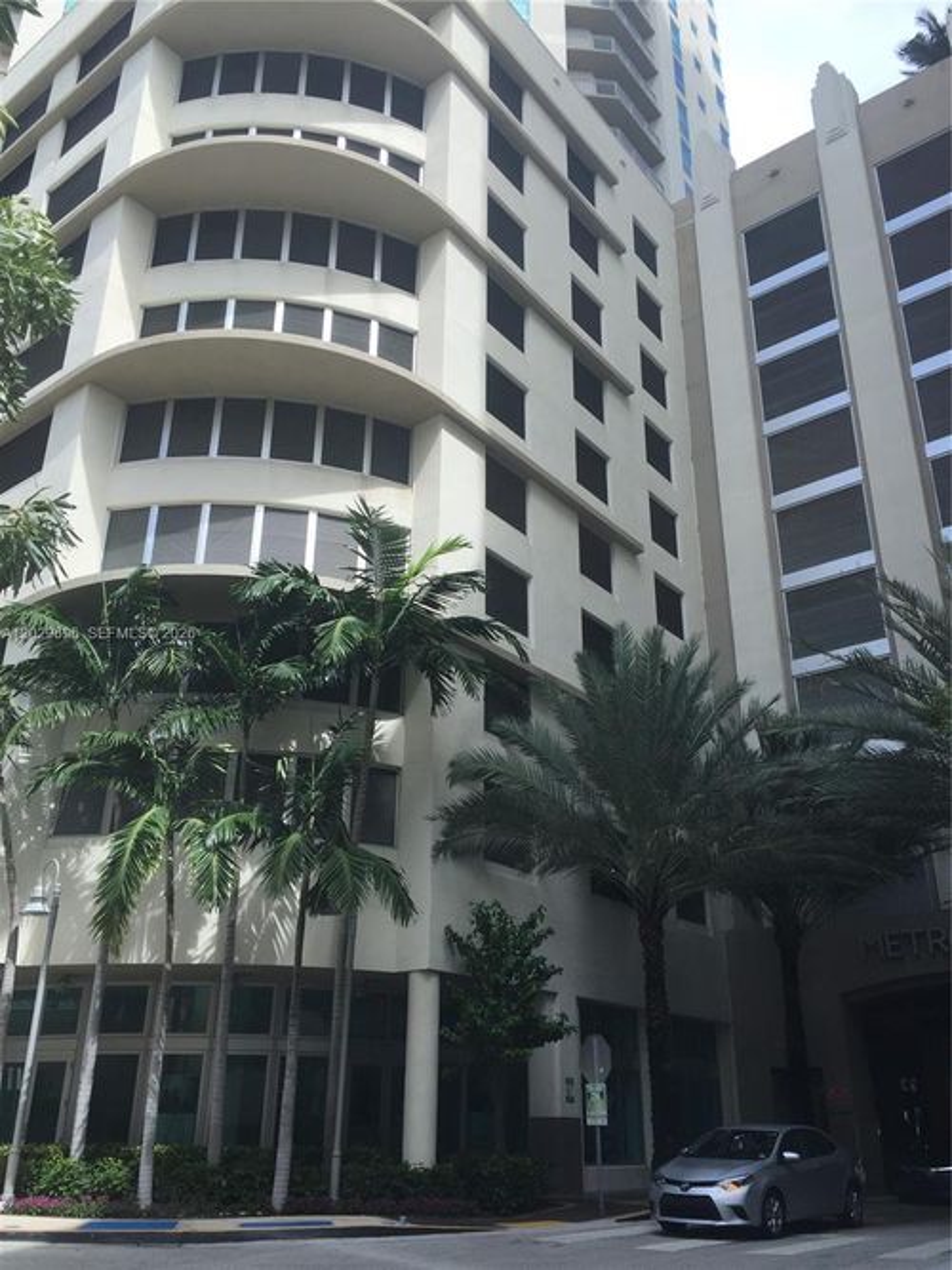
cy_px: 635
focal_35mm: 29
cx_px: 476
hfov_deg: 48.2
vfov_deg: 61.7
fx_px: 1064
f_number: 2.2
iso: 32
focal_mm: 4.15
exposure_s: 1/860
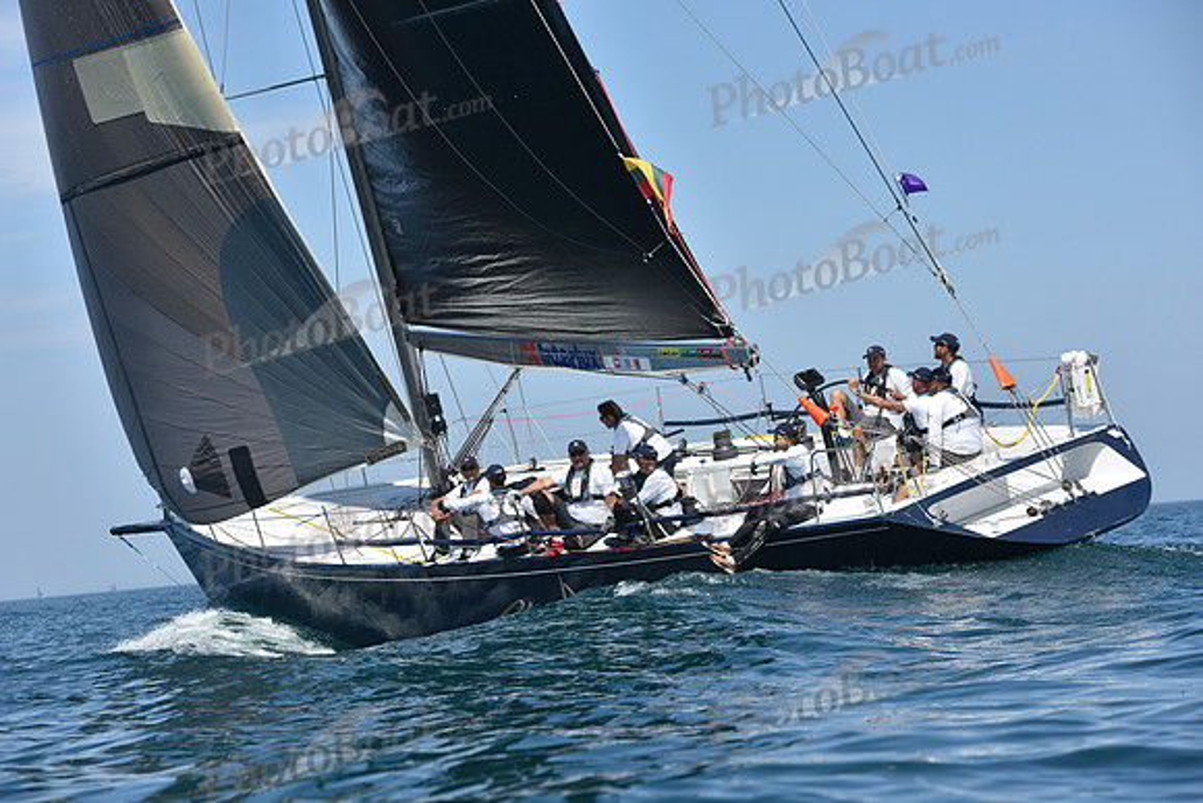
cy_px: 402
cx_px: 602
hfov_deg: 16.4
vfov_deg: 11.0
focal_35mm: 125
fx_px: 4178
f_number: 8
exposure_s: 1/1250
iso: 250
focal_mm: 125
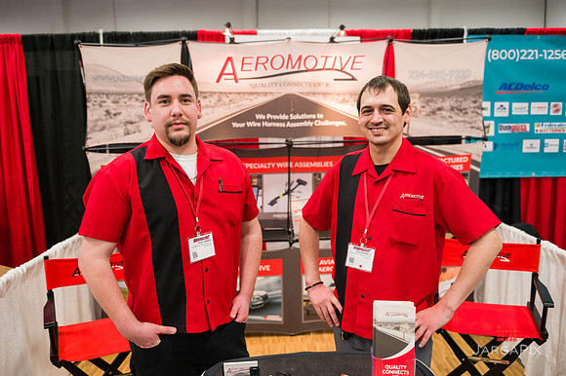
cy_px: 188
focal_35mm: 31
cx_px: 283
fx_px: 487
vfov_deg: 42.3
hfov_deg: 60.3
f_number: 3.2
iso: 3200
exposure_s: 1/320
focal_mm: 31
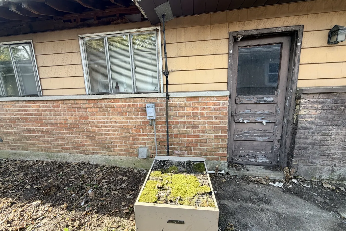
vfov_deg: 77.3
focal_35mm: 15
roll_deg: +2.8
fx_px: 144
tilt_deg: -10.2
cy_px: 113
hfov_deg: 100.4
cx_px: 172
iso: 40
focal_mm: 2.22
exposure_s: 1/154
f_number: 2.2
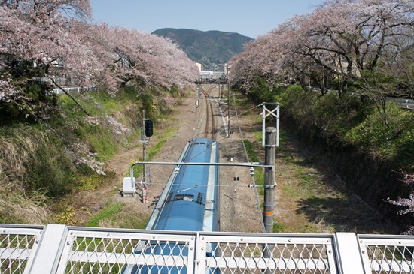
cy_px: 137
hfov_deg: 62.0
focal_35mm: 30
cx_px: 207
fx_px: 344
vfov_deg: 43.5
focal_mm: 20
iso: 200
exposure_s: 1/500
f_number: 8
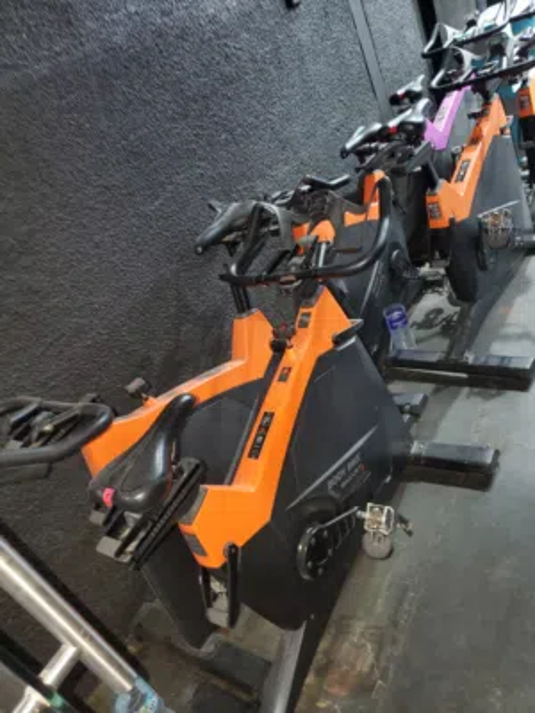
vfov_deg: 67.3
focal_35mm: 26
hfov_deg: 53.1
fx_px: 536
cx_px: 268
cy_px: 356
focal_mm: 4.3
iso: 160
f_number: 1.5
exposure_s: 1/10
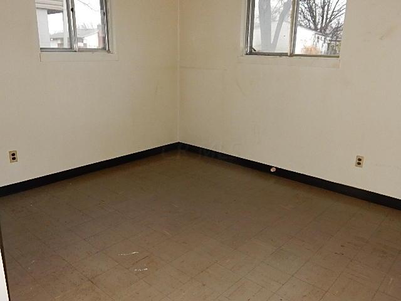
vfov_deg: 46.8
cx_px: 200
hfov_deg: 60.0
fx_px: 348
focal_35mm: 30
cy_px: 150
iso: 360
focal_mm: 5.4
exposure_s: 1/30
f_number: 4
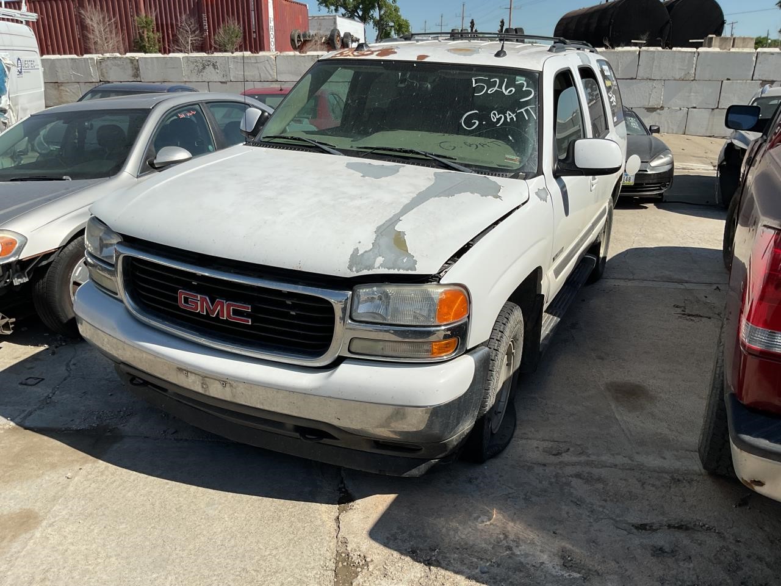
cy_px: 293
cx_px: 390
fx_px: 654
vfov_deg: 48.2
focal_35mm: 29
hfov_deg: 61.7
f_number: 1.8
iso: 16
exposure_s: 1/3534
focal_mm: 3
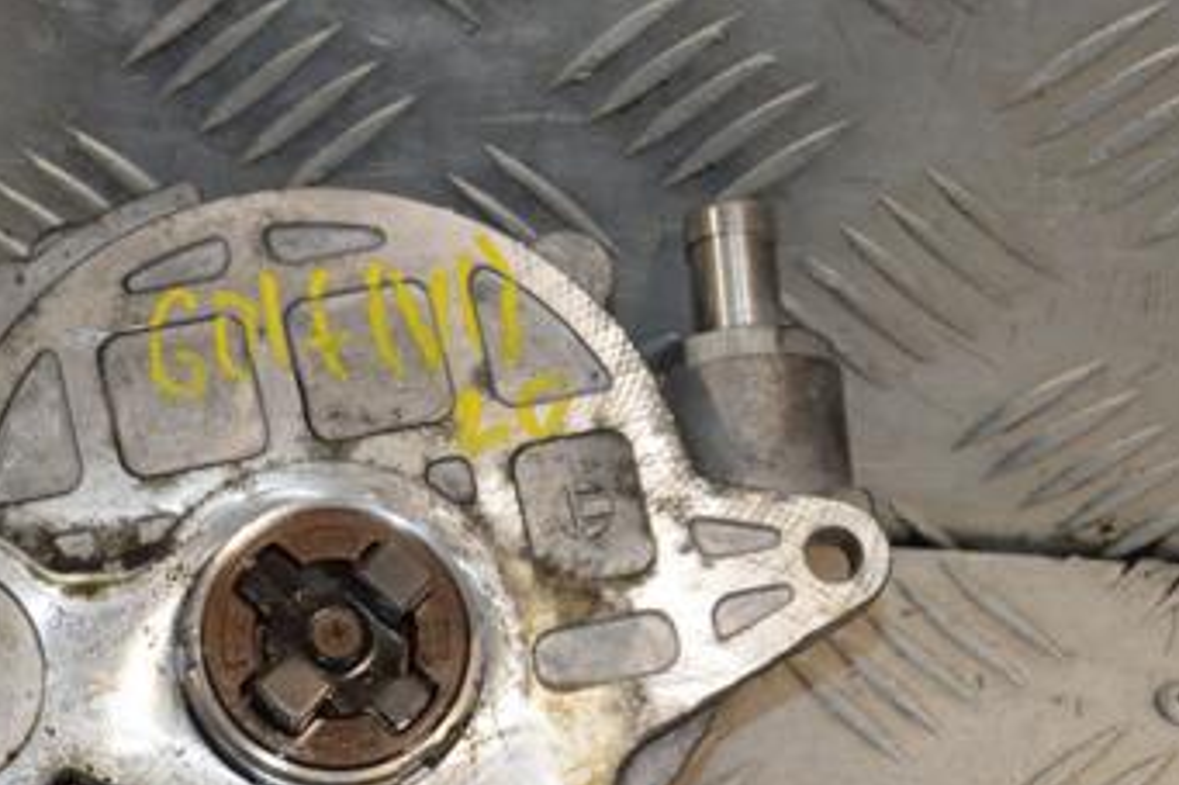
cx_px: 245
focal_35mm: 132
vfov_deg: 10.4
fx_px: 4321
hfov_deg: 15.4
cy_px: 574
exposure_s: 1/200
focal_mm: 50
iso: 800
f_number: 10
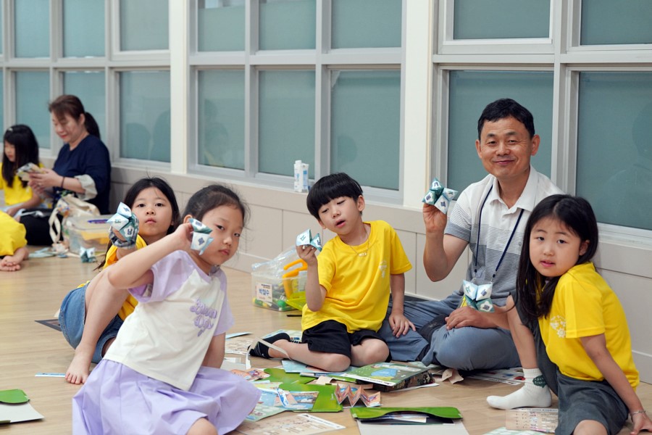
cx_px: 326
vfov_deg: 19.5
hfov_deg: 28.8
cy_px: 218
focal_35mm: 70
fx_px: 1268
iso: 1600
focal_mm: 70
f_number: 4
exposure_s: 1/160
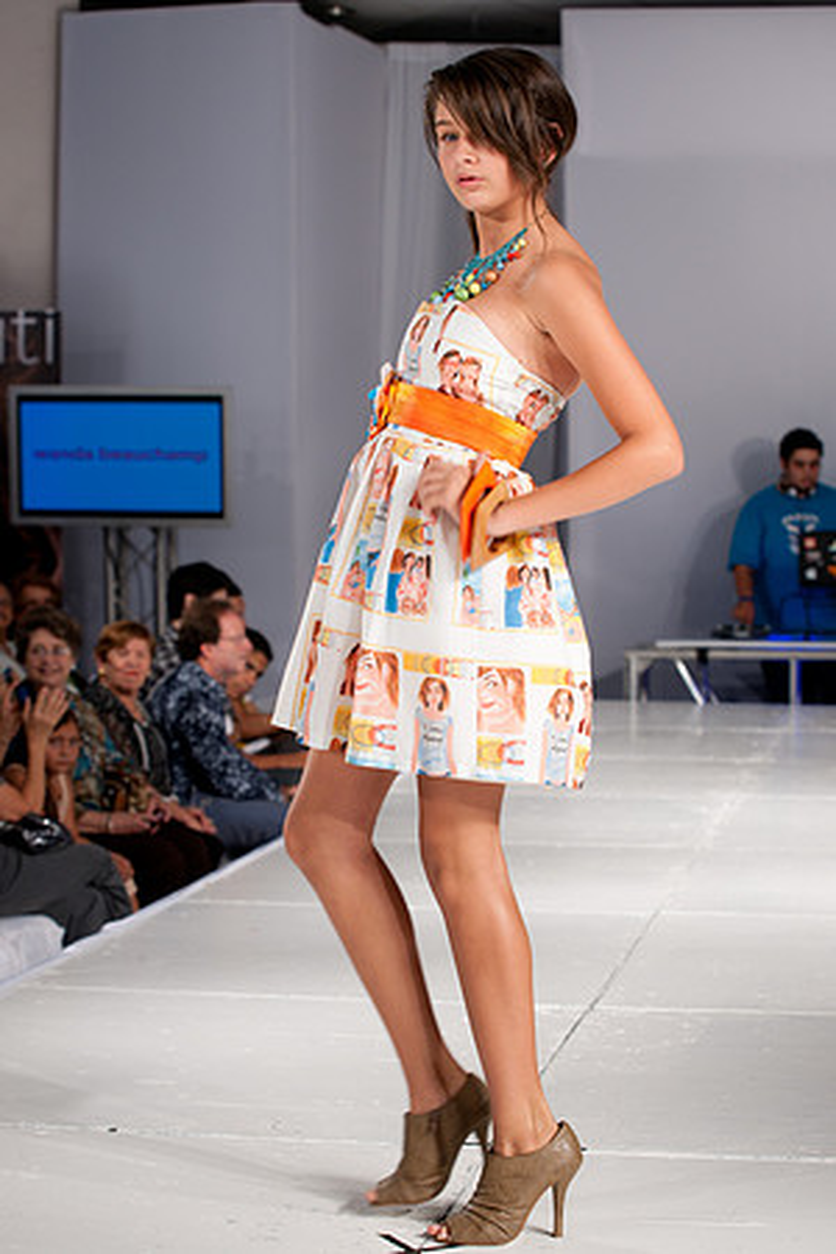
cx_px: 418
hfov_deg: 19.5
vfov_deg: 28.8
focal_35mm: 70
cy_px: 627
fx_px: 2438
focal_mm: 70
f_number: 5
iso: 200
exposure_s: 1/125
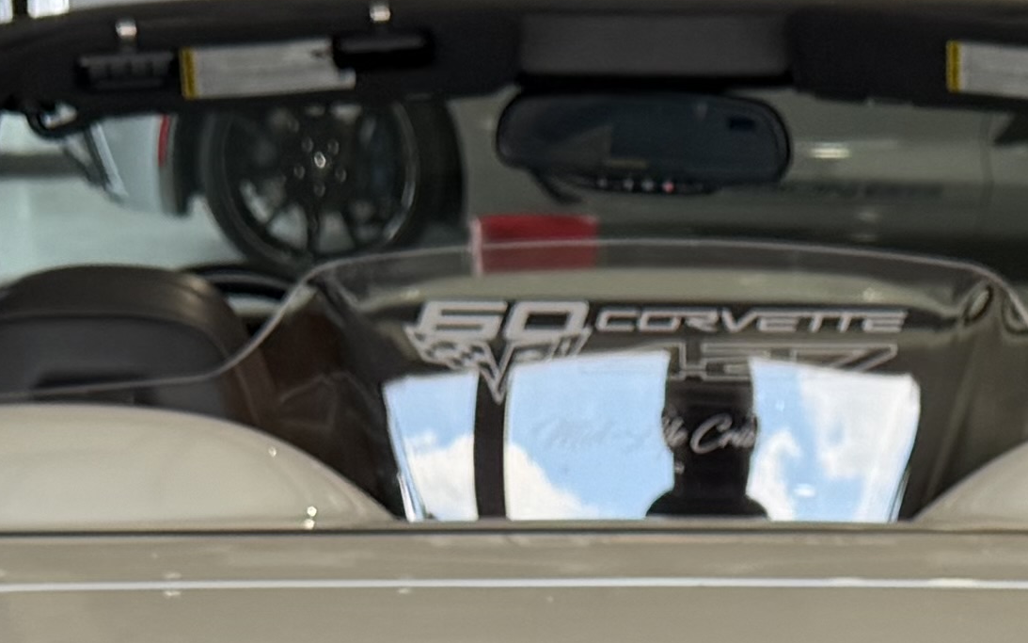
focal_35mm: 133
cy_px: 1430
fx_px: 3726
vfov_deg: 9.1
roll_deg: +0.8
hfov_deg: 15.7
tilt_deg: -23.5
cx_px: 679
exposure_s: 1/381
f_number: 1.78
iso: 80
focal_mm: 6.76
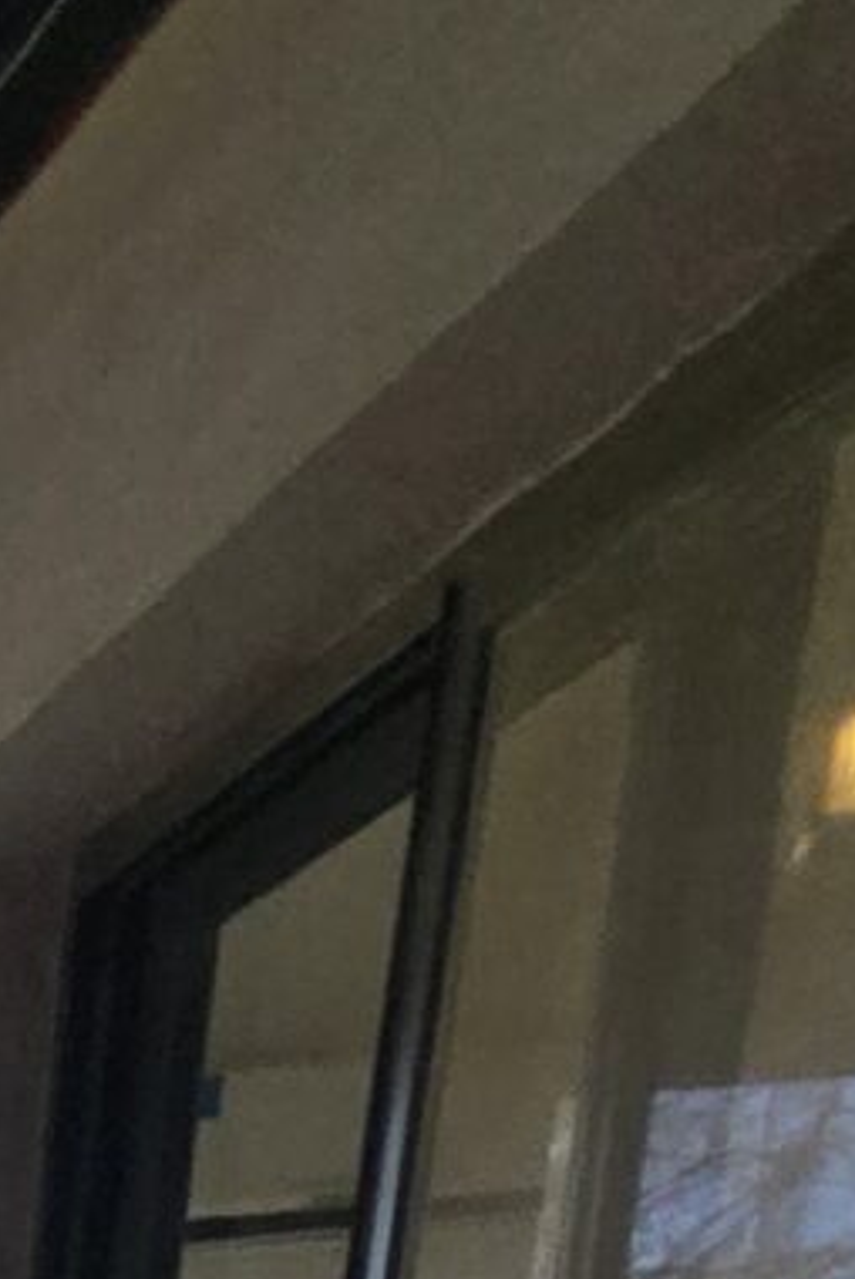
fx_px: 3236
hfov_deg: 9.3
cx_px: -2127
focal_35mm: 91
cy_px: 3272
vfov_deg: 13.7
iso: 50
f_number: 2.2
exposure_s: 1/387
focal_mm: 2.2
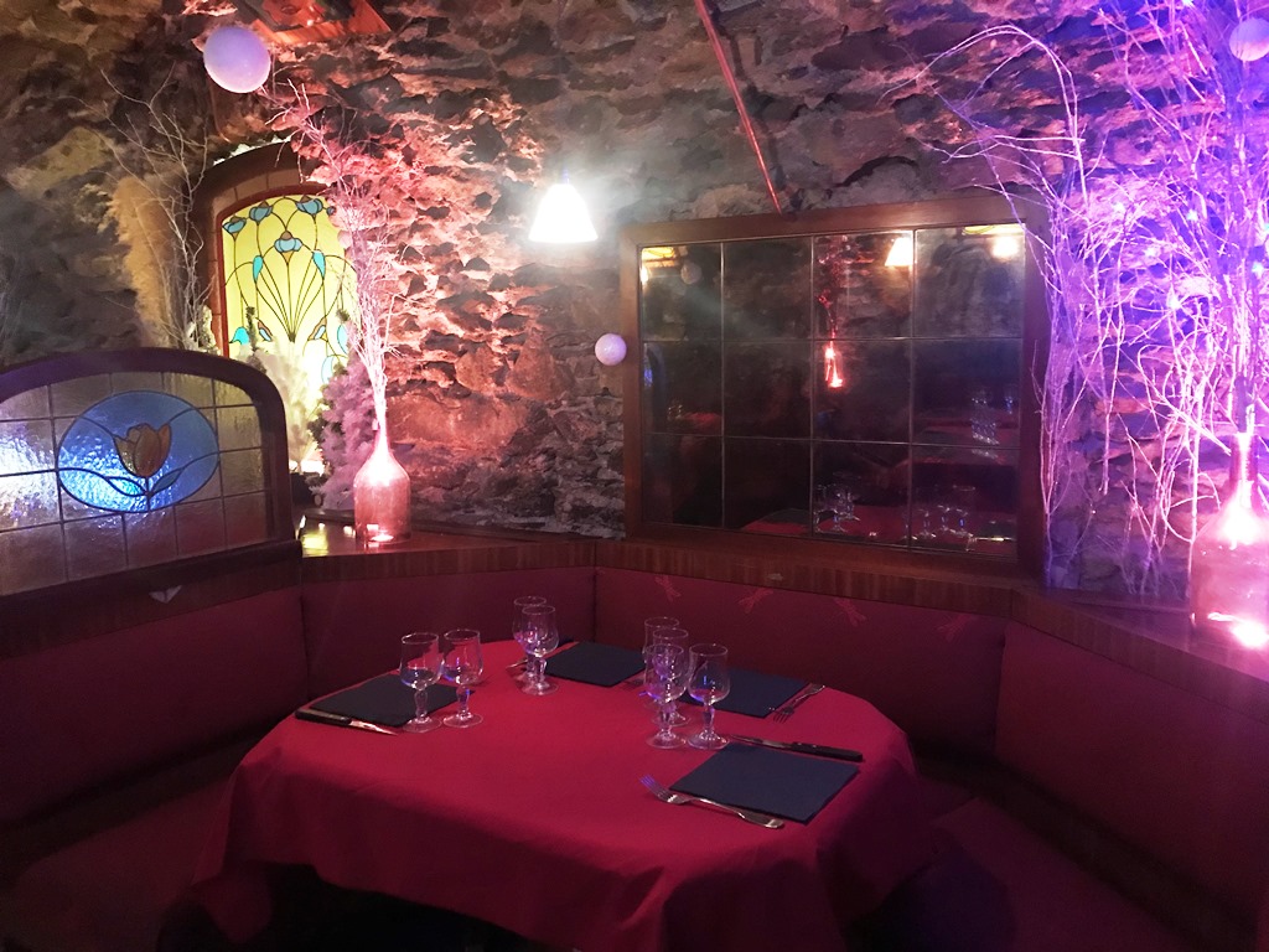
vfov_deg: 49.7
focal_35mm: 28
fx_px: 1026
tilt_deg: -6.6
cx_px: 634
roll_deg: +0.6
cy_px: 476
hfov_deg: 63.4
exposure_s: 1/4
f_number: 1.8
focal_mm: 3.99
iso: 160
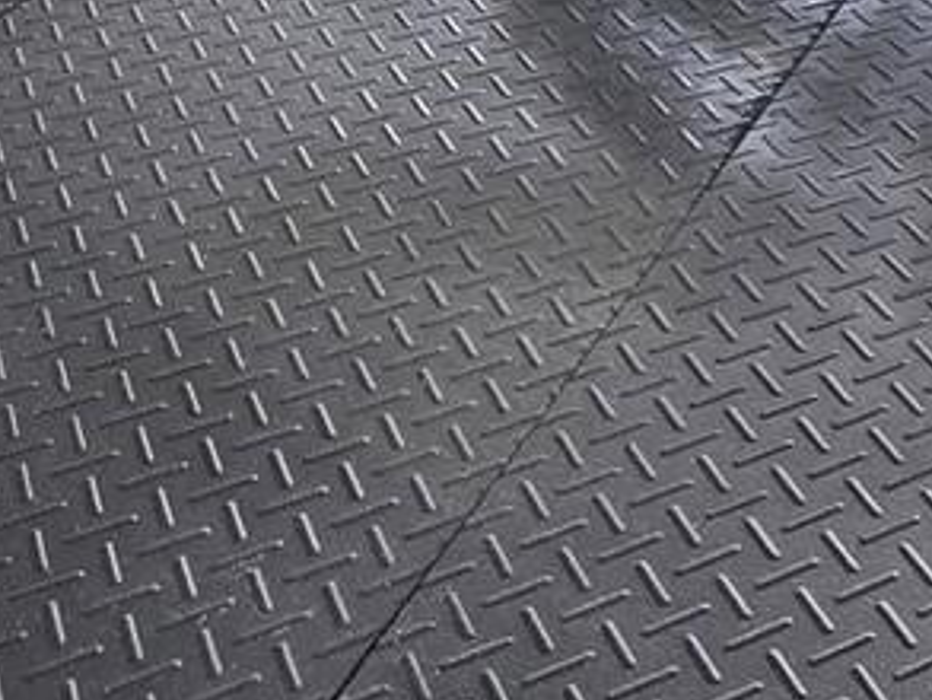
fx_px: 1912
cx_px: 1047
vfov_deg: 15.5
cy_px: -792
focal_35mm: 71
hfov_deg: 25.3
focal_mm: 2.2
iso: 64
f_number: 2.2
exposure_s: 1/60
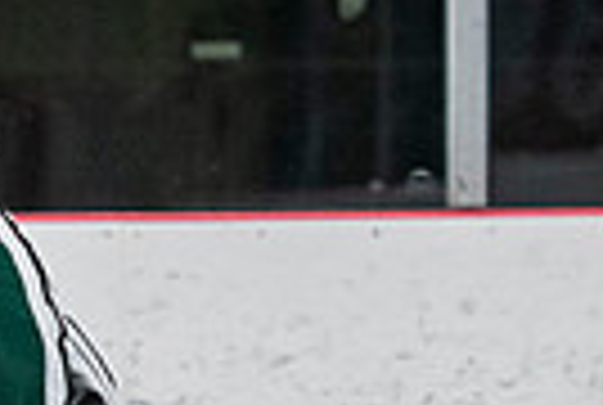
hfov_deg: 1.8
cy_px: 702
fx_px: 19054
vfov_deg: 1.2
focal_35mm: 1135
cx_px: -24
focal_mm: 130
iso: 2000
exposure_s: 1/640
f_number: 3.2
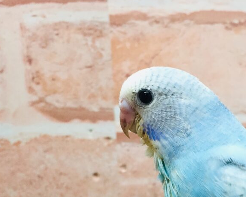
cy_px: 188
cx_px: 203
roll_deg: +2.1
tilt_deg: -11.7
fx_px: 430
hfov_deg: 31.0
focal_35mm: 59
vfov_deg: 24.8
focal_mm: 4.15
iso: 50
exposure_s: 1/30
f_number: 2.2
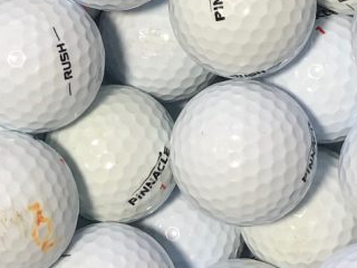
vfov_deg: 20.8
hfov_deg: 27.0
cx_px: 48
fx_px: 722
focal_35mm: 70
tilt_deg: -85.6
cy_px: 52
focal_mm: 3.99
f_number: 1.8
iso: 32
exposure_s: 1/33
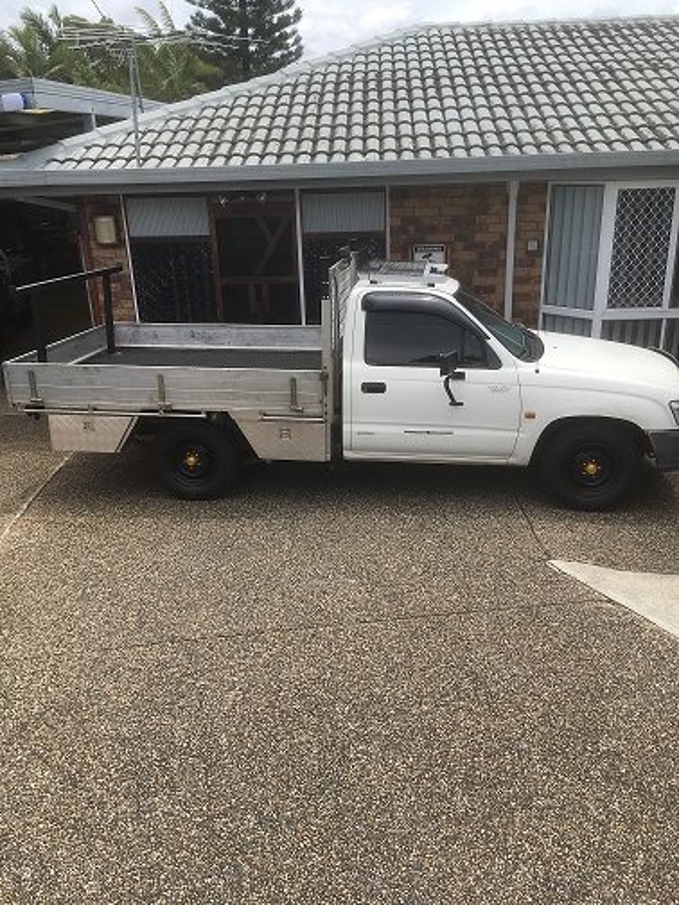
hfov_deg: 48.2
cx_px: 340
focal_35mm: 29
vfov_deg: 61.7
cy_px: 452
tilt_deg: -21.9
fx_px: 758
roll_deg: +2.4
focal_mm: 4.15
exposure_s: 1/1350
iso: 25
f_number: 2.2
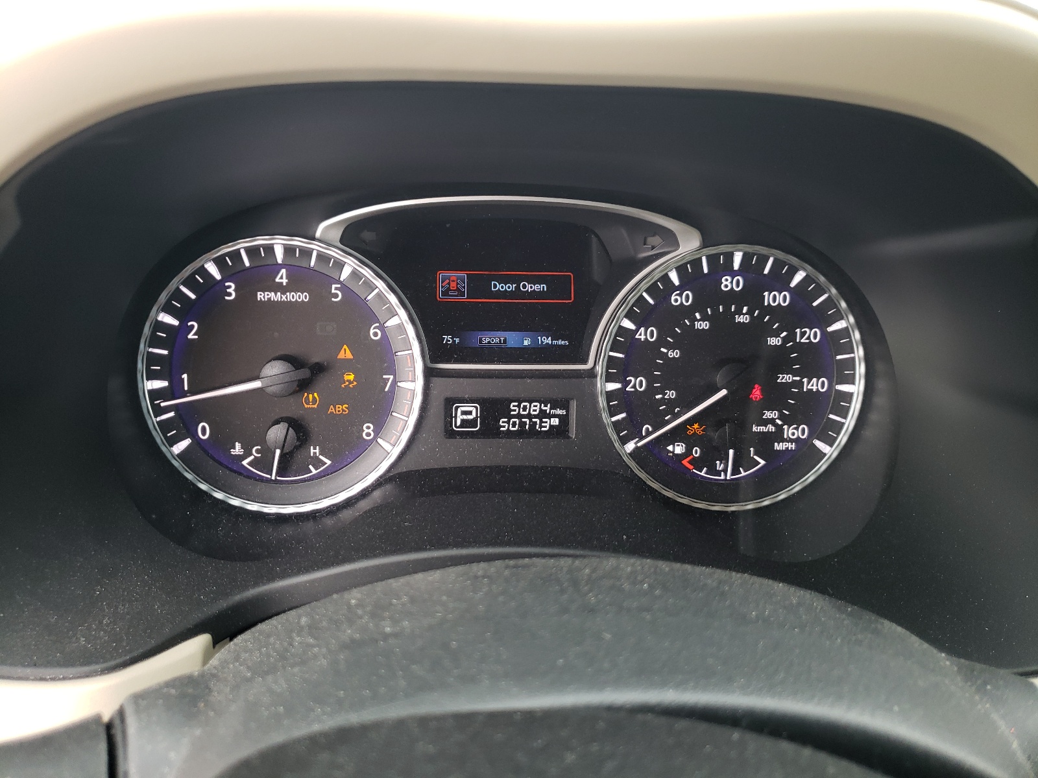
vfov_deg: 53.1
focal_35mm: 26
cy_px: 389
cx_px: 519
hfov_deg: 67.3
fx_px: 780
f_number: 1.5
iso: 75
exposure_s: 1/120
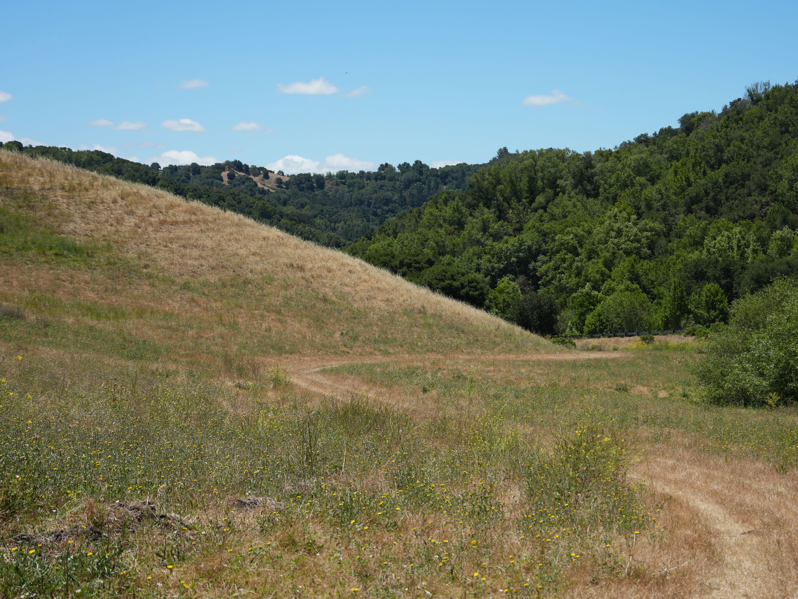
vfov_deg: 19.6
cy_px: 365
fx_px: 1729
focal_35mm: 75
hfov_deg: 25.9
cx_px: 475
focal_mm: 50
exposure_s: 1/1600
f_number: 4.5
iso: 200
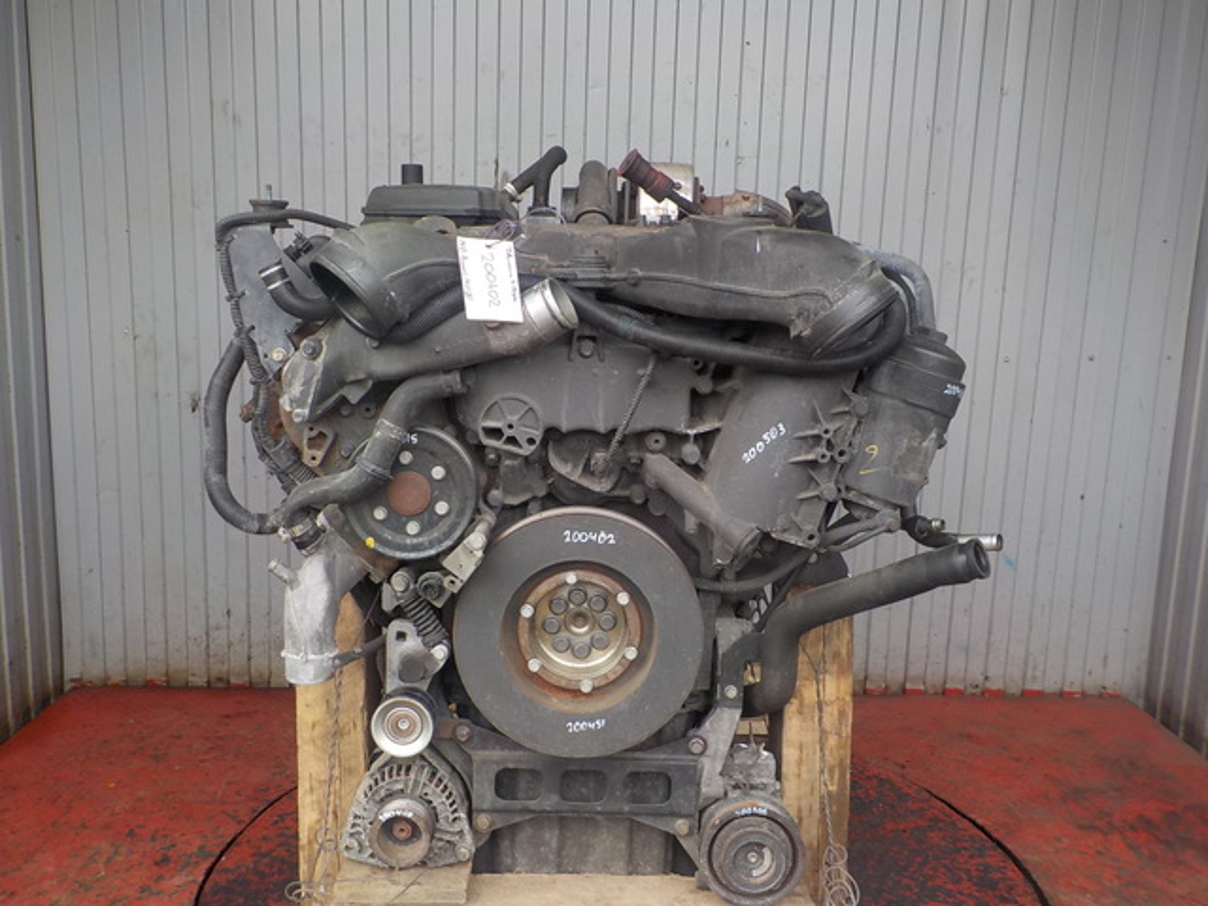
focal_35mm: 30
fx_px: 1047
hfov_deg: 60.0
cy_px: 453
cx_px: 604
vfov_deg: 46.8
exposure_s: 1/100
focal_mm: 4.1
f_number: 3.3
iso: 125
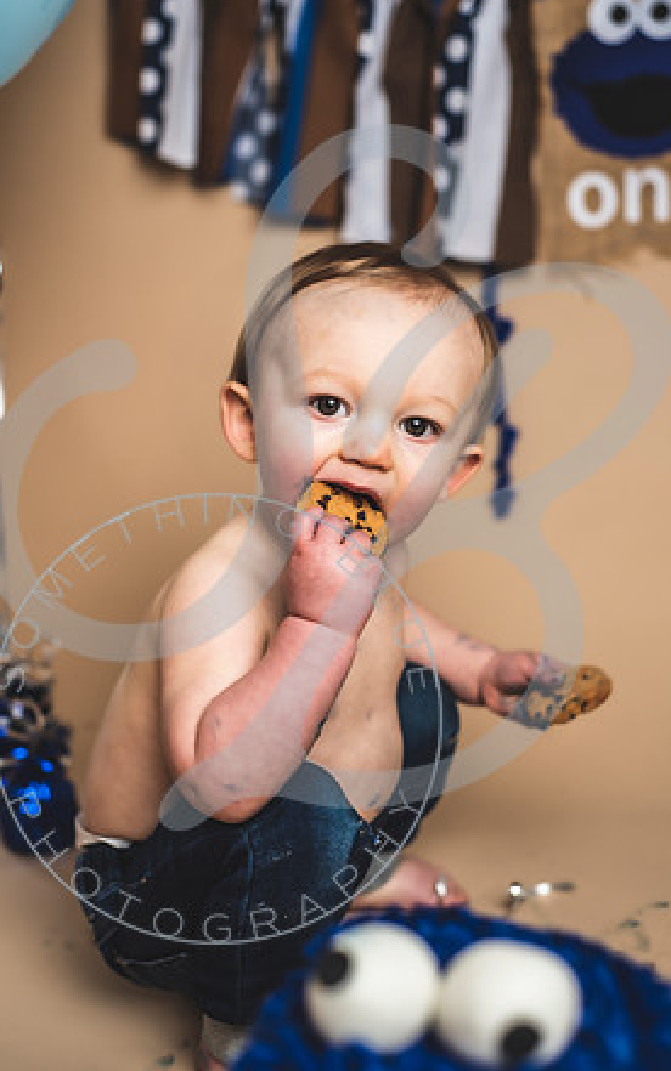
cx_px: 326
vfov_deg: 38.9
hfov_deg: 24.9
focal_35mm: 52
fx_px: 1520
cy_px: 534
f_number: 2.8
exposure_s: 1/125
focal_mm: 50
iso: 200
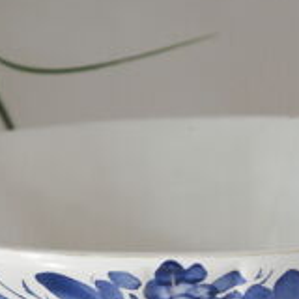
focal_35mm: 245
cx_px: 163
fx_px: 2394
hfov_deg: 7.1
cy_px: 361
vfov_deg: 7.1
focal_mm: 50
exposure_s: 1/30
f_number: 5.6
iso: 800
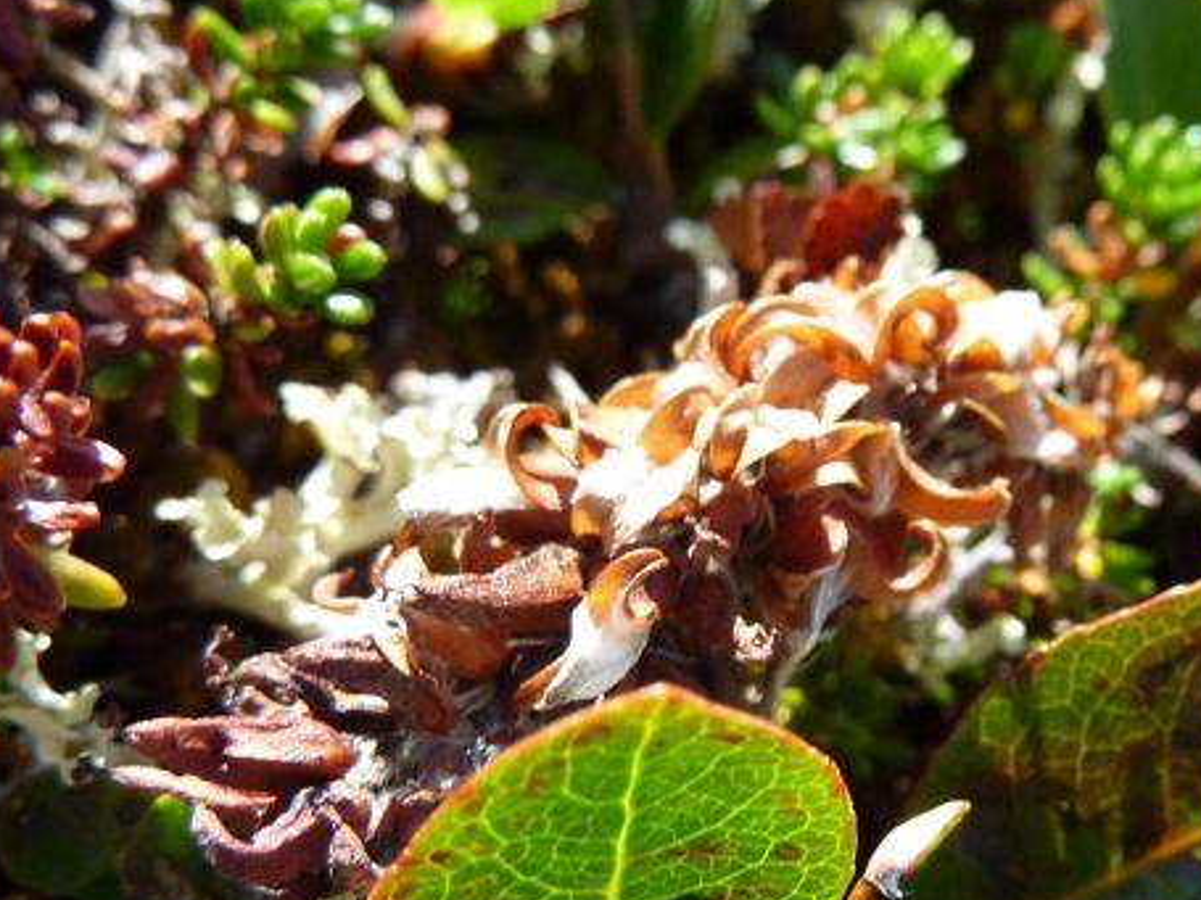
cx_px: 897
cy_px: 586
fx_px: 1526
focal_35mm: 44
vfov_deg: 32.6
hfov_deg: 41.7
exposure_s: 1/250
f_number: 4
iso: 100
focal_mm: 4.1
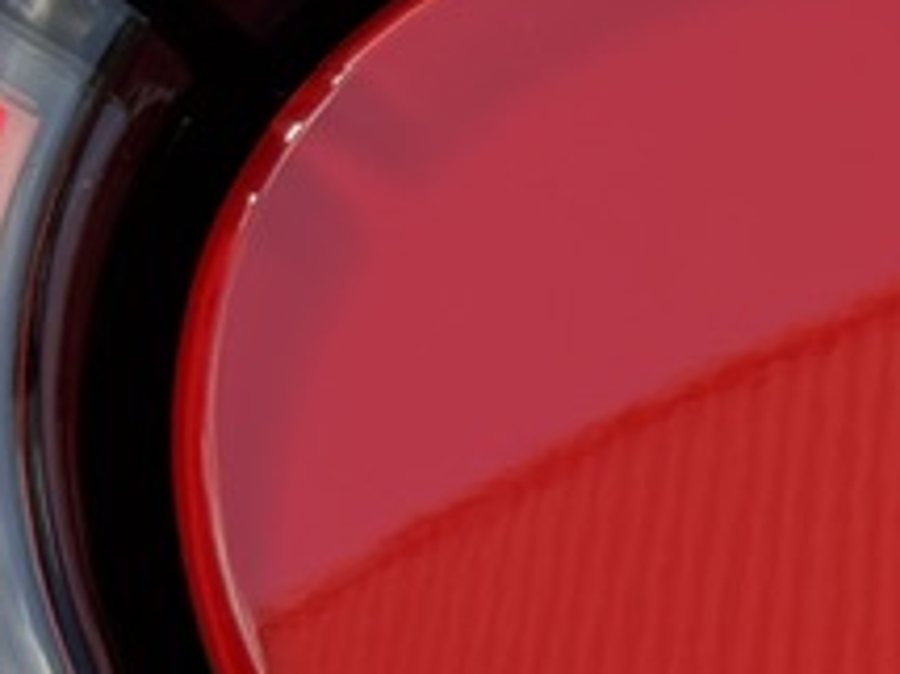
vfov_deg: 10.1
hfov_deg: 12.5
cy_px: 892
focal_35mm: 143
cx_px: 1679
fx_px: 3716
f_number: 1.78
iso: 100
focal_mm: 6.76
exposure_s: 1/494
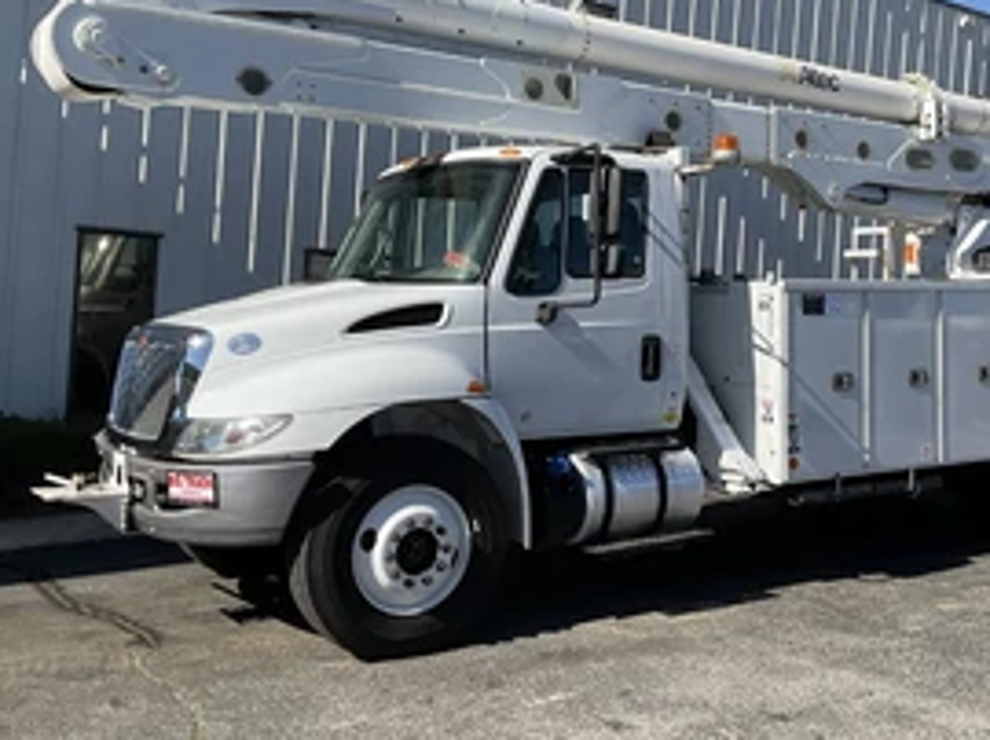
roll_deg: -4.5
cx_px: 638
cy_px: 311
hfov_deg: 43.4
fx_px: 1229
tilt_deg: +0.8
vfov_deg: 33.5
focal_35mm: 43
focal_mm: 3
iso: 16
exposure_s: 1/1848
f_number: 1.8
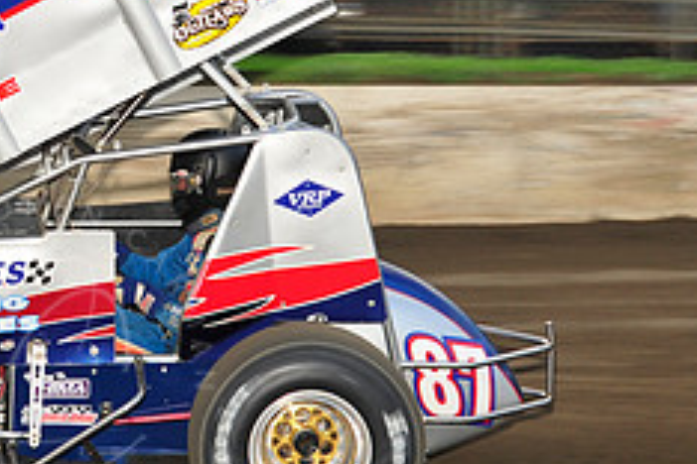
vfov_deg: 5.3
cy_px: 101
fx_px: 5033
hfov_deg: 7.9
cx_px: 33
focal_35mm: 260
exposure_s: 1/320
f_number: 6.3
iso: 640
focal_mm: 105
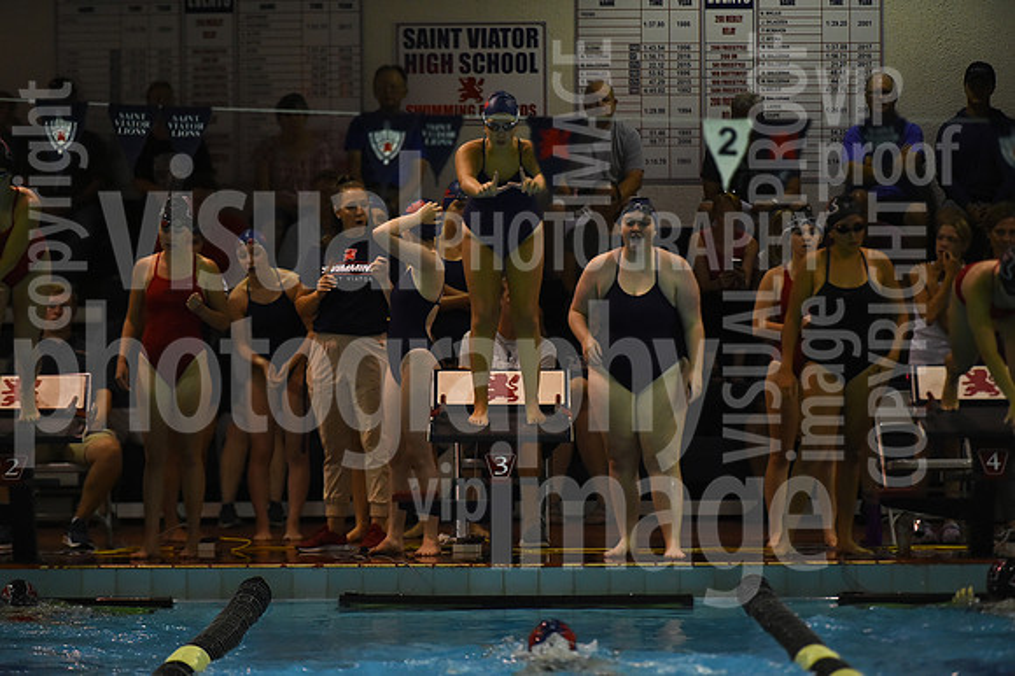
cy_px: 338
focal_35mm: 200
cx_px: 508
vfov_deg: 6.9
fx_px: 5635
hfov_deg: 10.3
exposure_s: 1/1000
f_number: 2.8
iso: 6400
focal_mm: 200
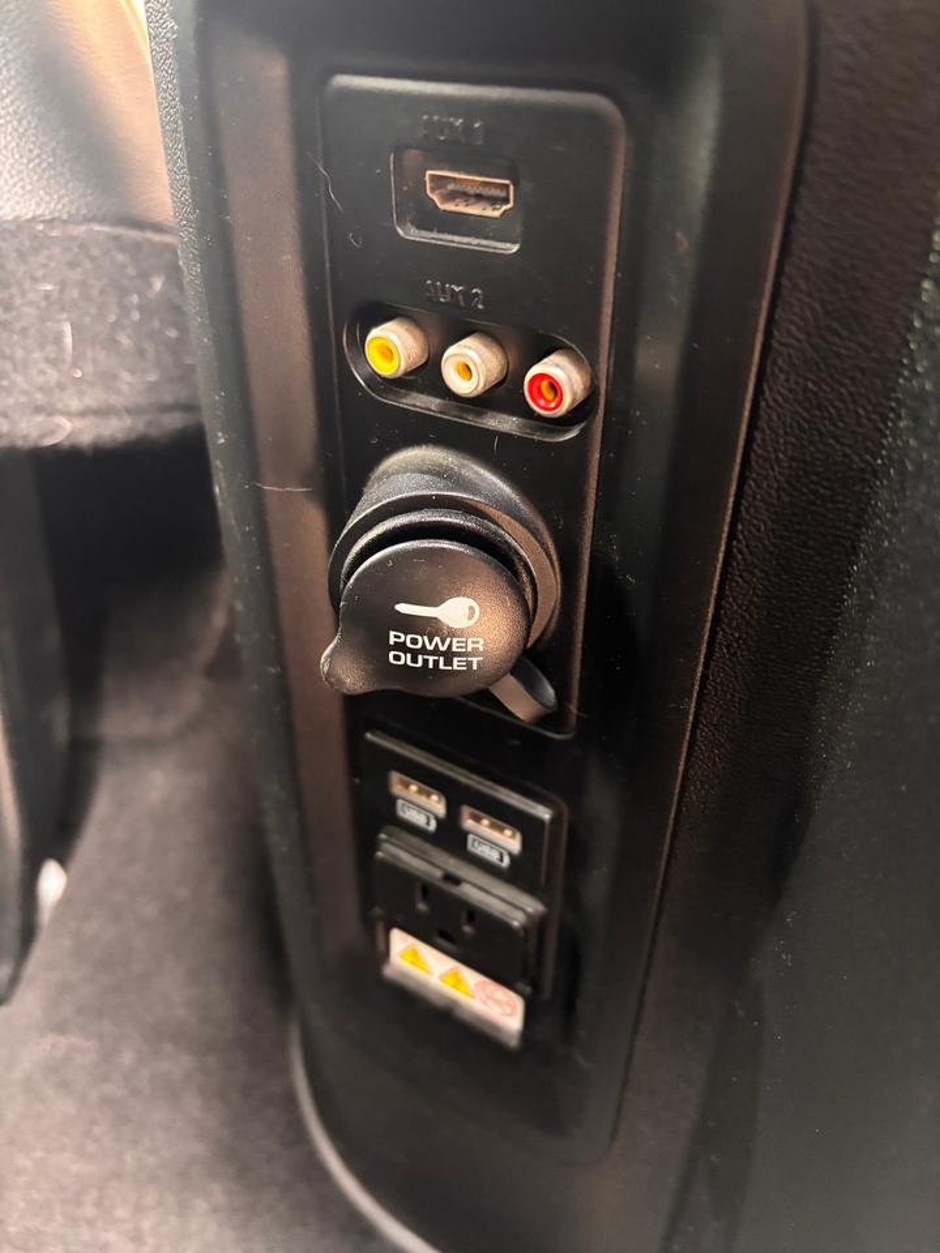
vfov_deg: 67.3
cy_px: 626
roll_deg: -2.7
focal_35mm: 26
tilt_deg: -35.9
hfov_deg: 53.1
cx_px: 470
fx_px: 941
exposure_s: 1/31
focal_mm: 5.96
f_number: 1.6
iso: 640
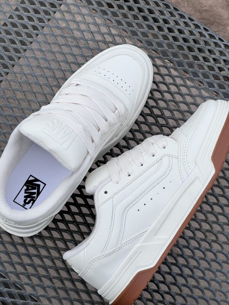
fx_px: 679
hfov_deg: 19.1
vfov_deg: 25.3
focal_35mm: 77
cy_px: 152
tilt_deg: -79.1
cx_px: 114
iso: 32
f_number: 2.8
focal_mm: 9
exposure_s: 1/282
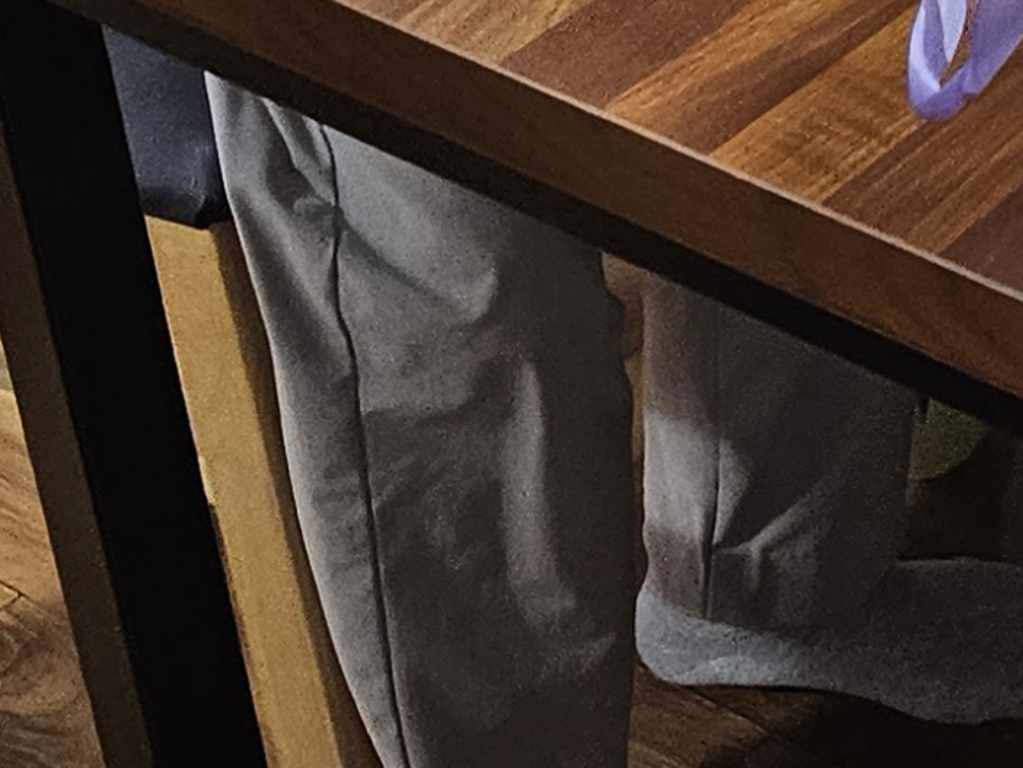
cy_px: -1202
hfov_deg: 12.7
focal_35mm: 131
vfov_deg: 9.7
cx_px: 2190
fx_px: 3873
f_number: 1.8
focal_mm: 5.4
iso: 250
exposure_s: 1/120
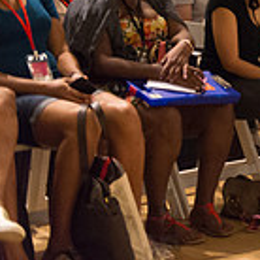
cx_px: 533
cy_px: -54
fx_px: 1275
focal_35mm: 150
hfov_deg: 10.6
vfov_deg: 11.4
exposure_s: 1/400
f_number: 2.8
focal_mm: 42
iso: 4000
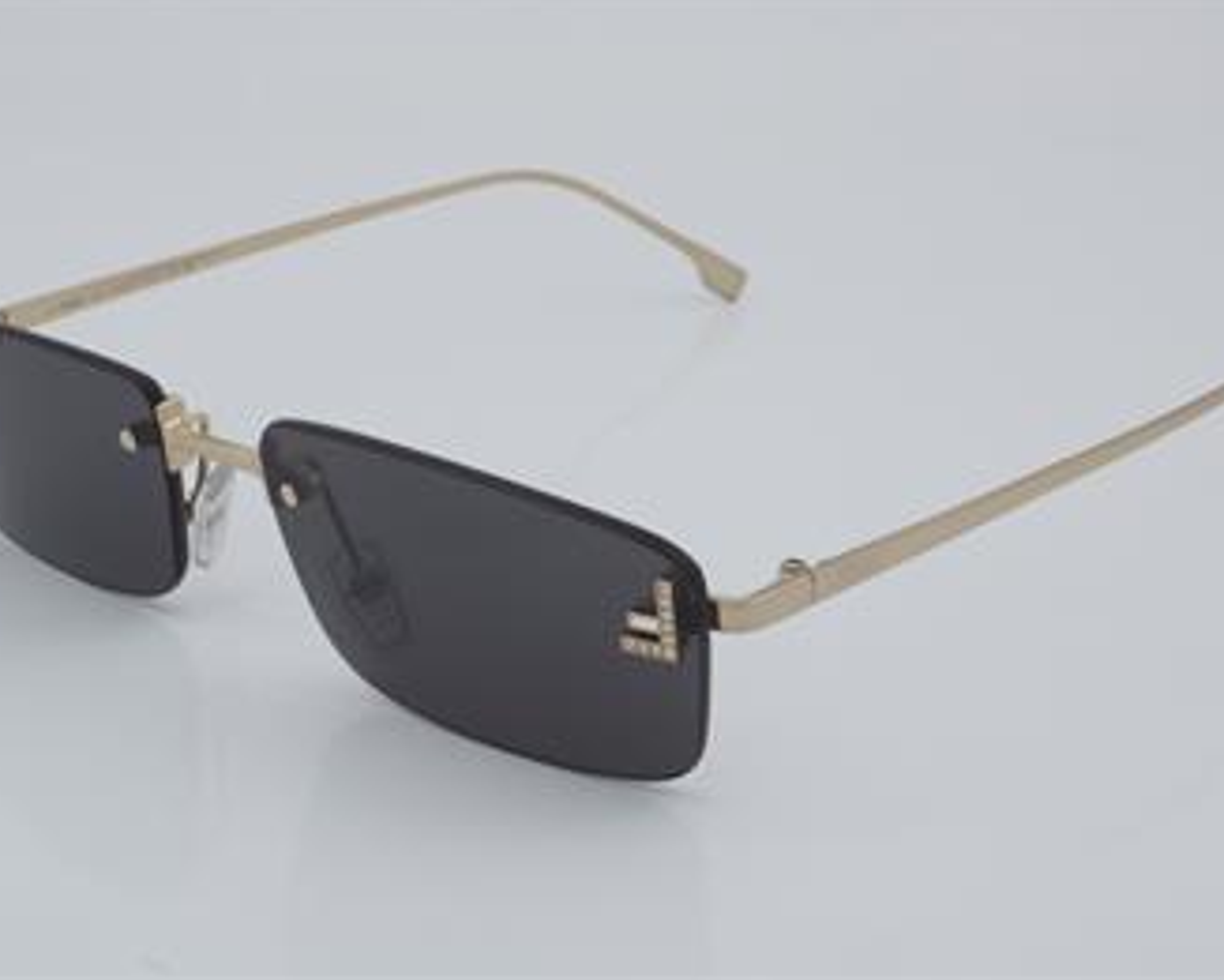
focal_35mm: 78
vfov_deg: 19.8
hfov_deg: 24.6
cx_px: 631
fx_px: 2811
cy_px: 484
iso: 100
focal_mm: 45
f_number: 32
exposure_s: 1/4
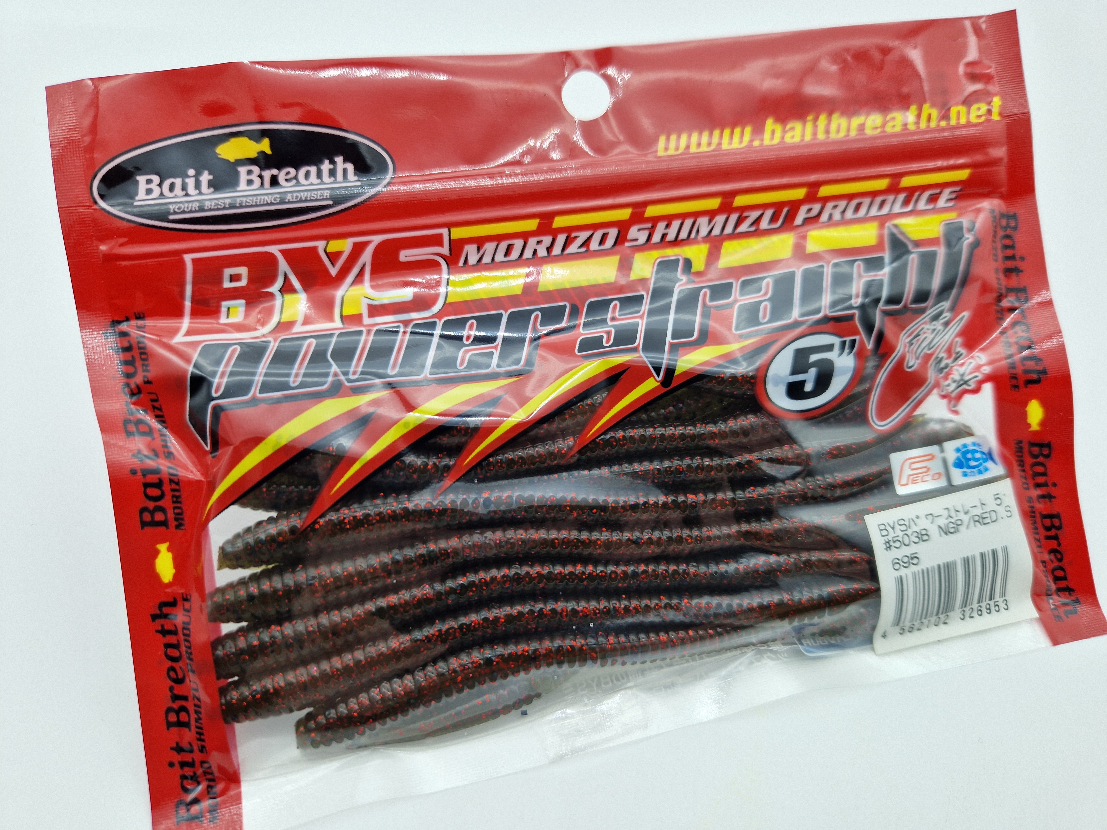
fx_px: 736
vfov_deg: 58.9
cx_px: 554
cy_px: 415
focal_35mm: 23
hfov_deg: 73.9
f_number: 1.8
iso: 50
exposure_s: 1/251
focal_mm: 5.4
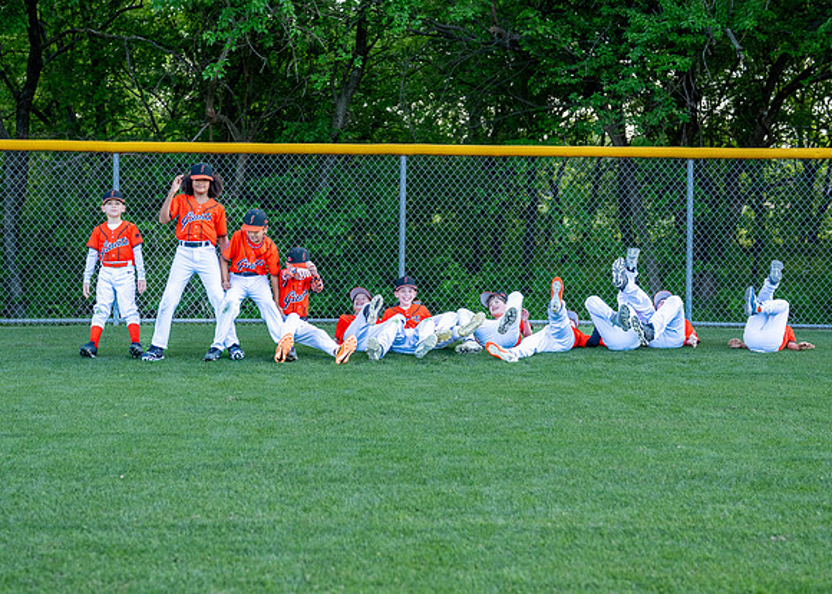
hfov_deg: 34.8
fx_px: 1325
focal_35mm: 56
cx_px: 395
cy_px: 309
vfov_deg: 25.3
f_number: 2.8
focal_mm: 50
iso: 400
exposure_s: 1/1000
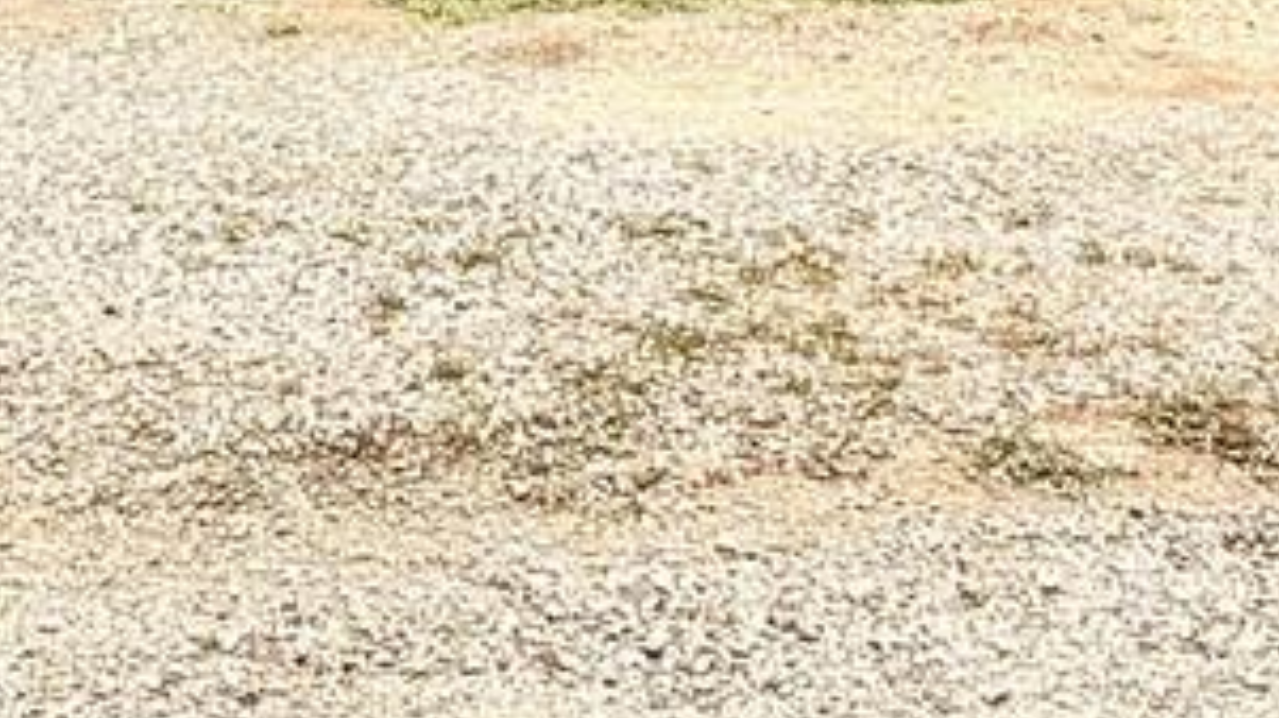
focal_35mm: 81
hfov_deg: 26.1
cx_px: 472
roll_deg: -1.1
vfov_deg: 13.8
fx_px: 2746
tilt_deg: -4.4
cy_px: -429
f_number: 2.2
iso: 40
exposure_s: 1/658
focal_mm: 2.22
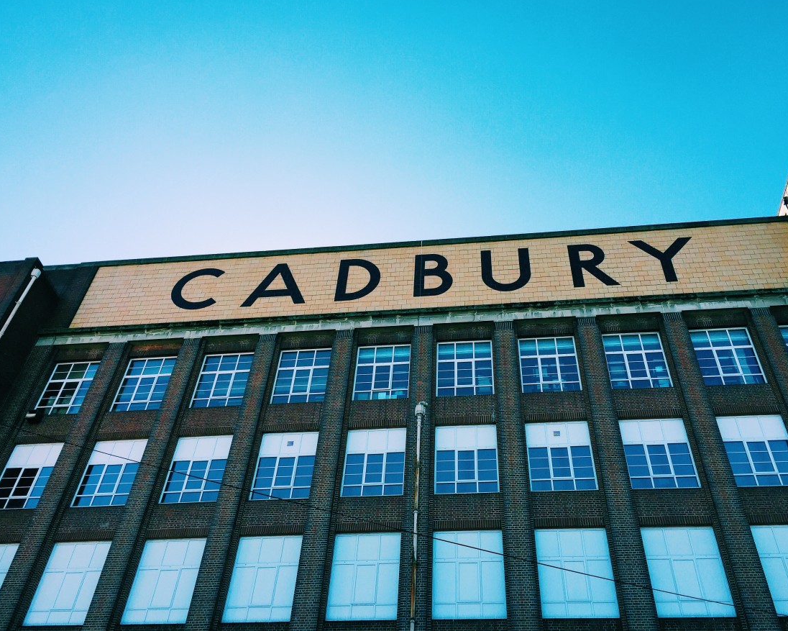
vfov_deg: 47.1
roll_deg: -3.0
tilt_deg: +44.1
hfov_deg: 57.1
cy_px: 308
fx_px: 723
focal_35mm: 31
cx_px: 417
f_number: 2.2
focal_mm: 4.15
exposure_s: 1/1068
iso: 32
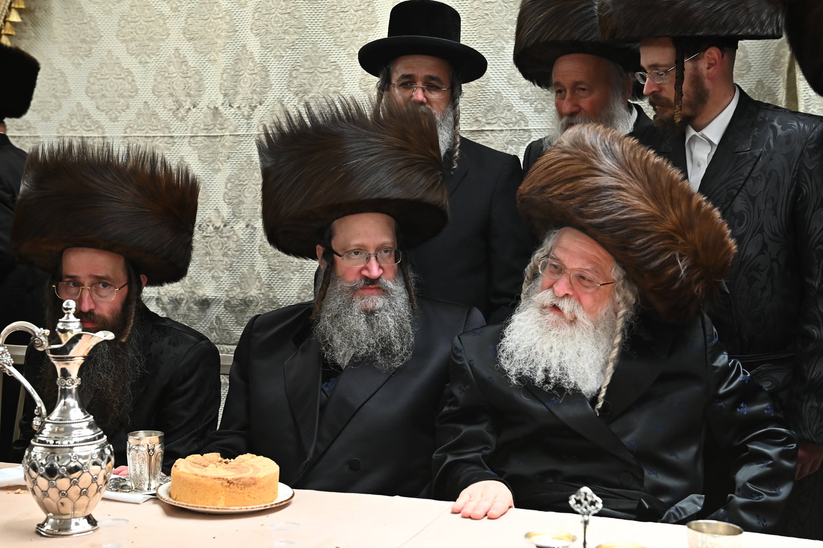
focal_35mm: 55
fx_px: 1257
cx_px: 412
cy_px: 274
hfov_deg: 36.3
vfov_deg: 24.6
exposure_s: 1/200
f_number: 5.6
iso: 2000
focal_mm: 55
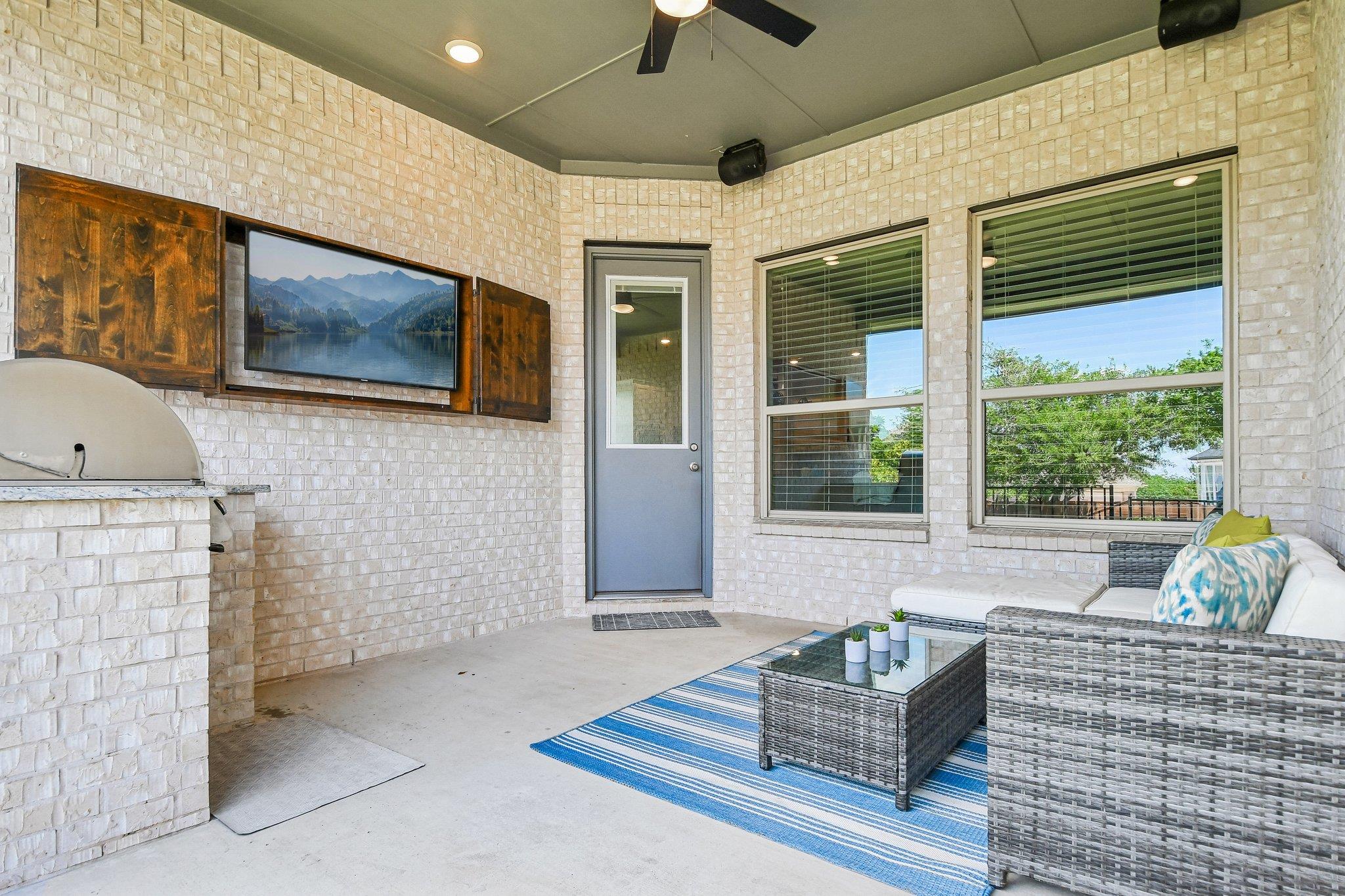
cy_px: 448
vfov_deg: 67.4
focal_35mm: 18
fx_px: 672
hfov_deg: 90.0
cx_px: 672
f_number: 8
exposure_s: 1/100
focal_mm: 12
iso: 400
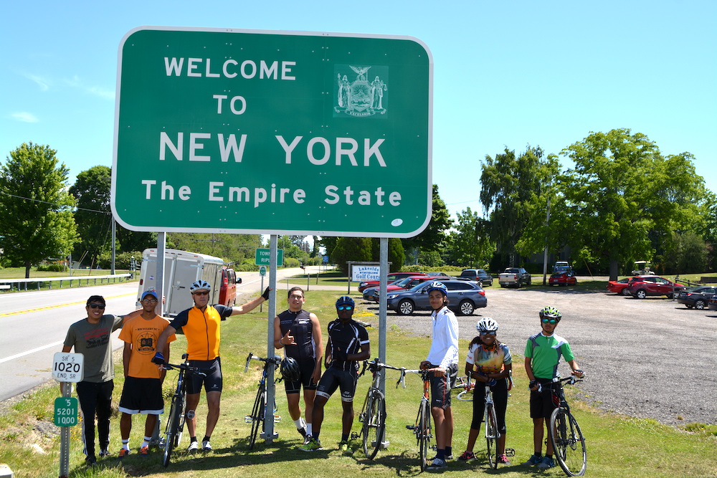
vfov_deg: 36.9
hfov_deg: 53.1
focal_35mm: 36
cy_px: 239
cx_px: 358
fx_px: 717
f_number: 8
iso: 125
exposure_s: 1/250
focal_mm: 24
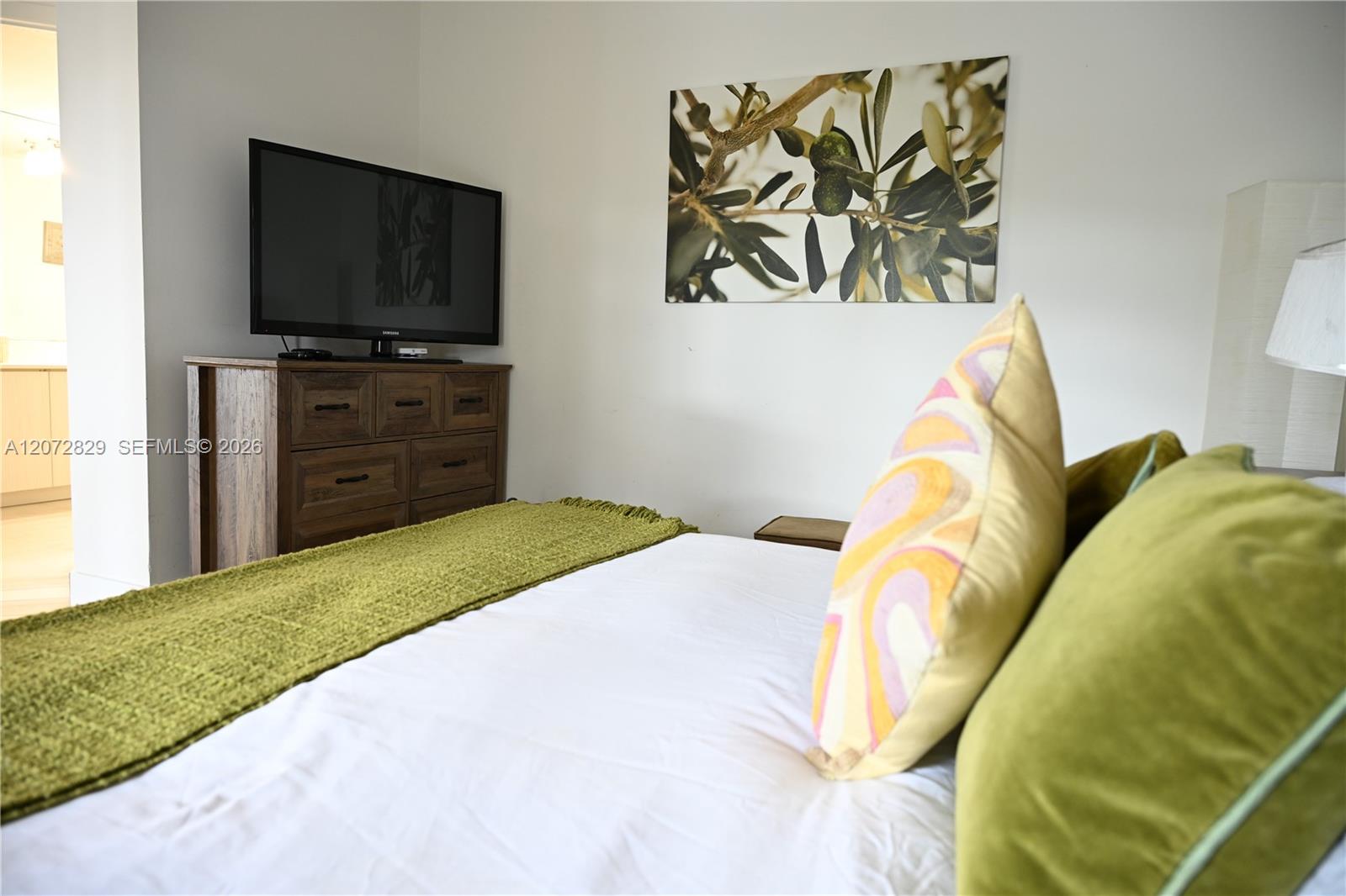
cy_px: 448
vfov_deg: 53.1
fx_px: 897
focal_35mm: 24
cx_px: 673
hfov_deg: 73.8
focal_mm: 24
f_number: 4
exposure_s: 1/25
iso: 1000
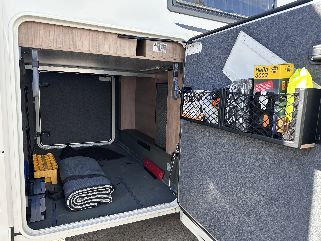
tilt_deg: -6.3
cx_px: 160
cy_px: 120
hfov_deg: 71.6
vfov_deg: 56.8
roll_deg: -1.5
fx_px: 223
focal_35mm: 24
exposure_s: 1/428
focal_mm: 6.86
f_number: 1.78
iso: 80
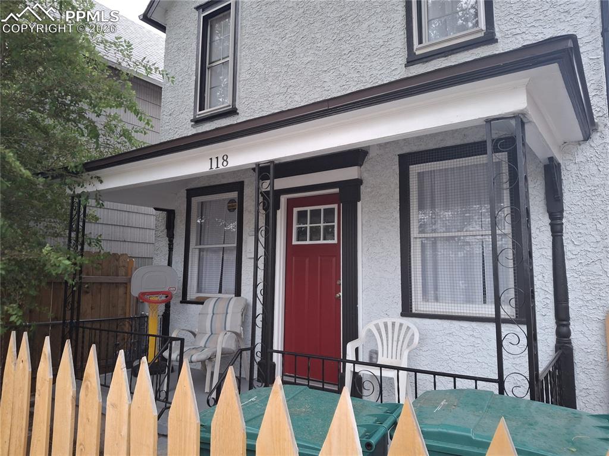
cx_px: 304
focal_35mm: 25
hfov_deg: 69.4
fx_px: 440
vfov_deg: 54.8
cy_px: 228
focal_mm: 4.69
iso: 320
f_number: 1.8
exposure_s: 1/60
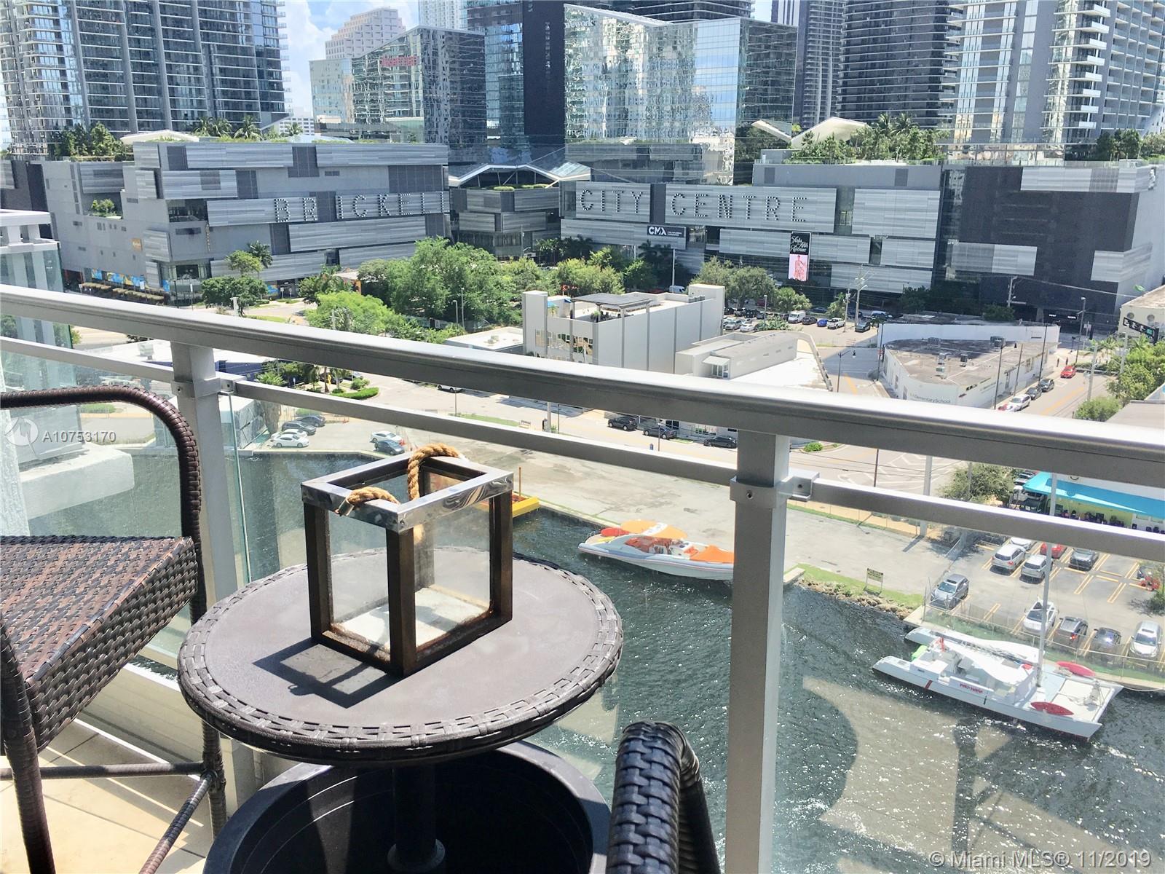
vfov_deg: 48.2
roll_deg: -0.7
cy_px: 437
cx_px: 582
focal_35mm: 29
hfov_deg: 61.7
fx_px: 976
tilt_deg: -15.5
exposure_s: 1/1538
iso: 25
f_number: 2.2
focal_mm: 4.15
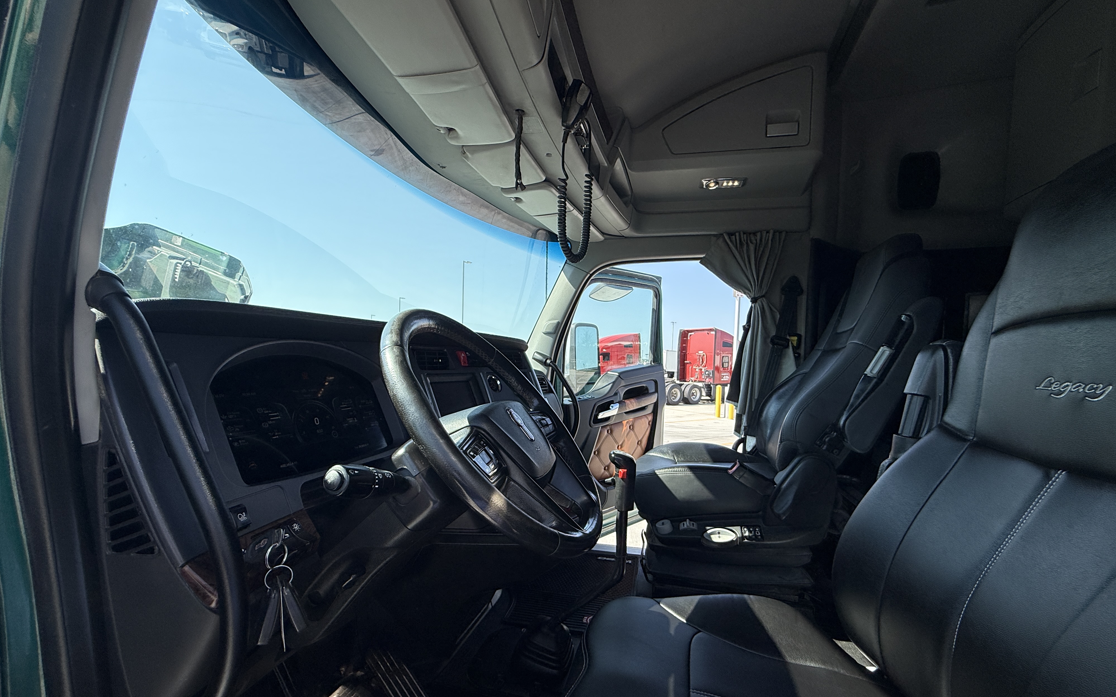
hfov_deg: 101.5
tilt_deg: -2.4
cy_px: 387
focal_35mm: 15
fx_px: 456
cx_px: 559
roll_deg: -1.5
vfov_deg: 74.5
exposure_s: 1/820
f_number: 2.2
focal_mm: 2.22
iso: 50
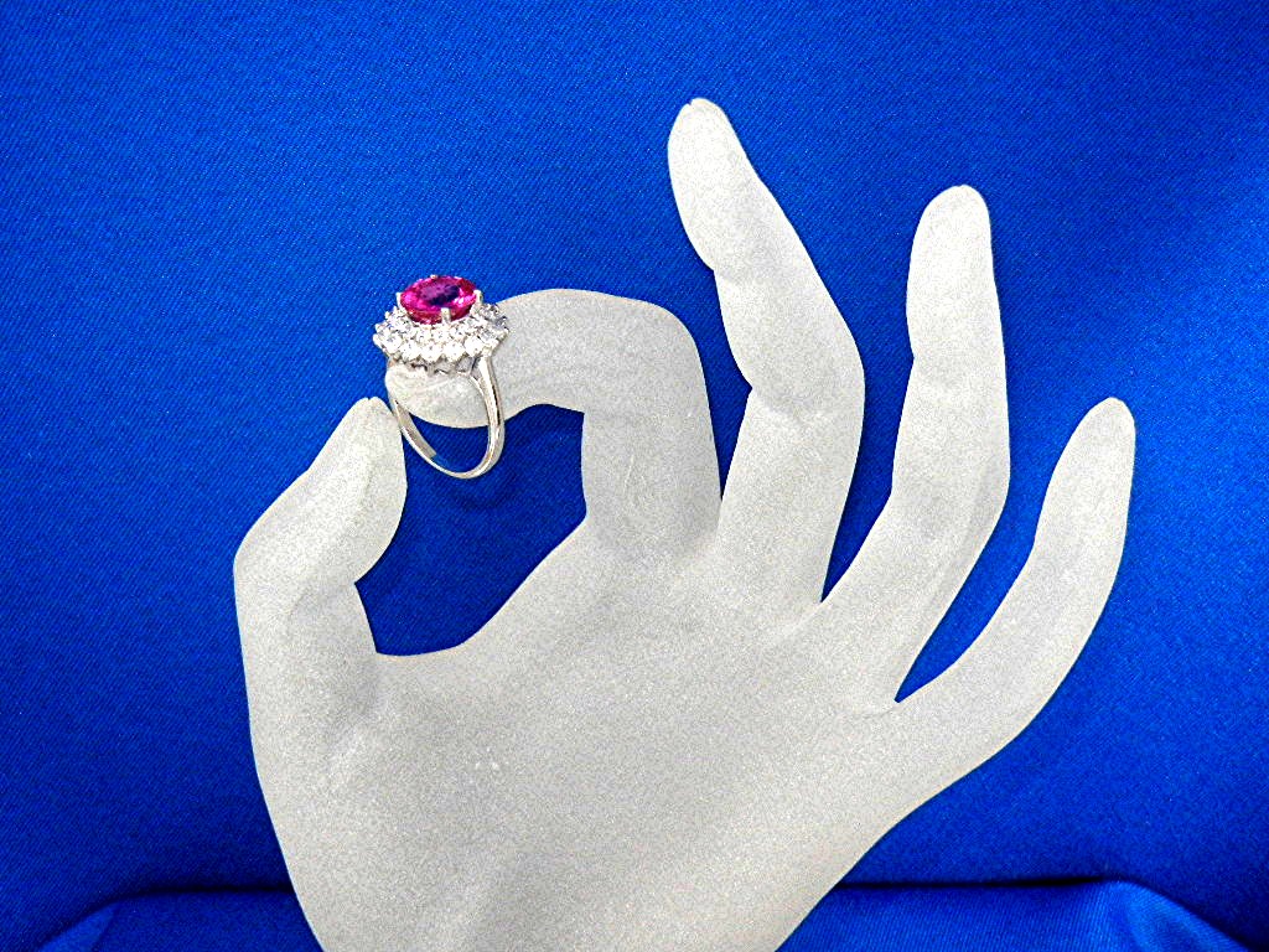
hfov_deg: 32.7
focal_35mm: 59
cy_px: 476
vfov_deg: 24.8
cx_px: 634
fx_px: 2163
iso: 800
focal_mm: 10.6
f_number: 8
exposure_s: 1/30
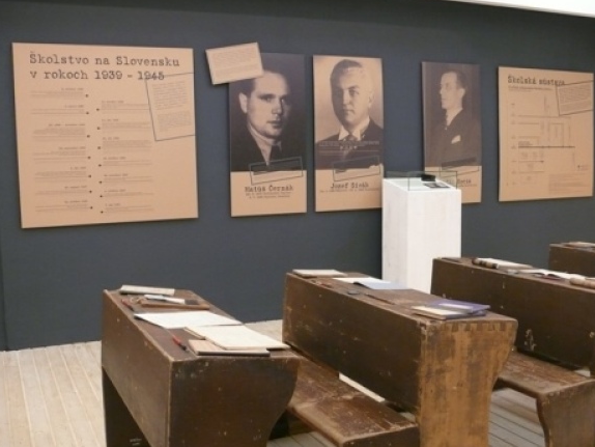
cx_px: 325
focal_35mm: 39
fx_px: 671
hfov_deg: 47.8
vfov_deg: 36.8
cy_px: 220
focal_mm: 7.4
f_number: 2.8
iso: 400
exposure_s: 1/30
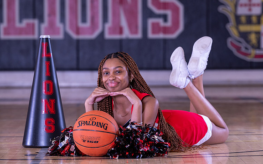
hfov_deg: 10.5
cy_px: 83
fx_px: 1427
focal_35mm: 199
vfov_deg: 6.6
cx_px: 150
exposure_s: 1/125
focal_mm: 130
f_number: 4
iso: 250
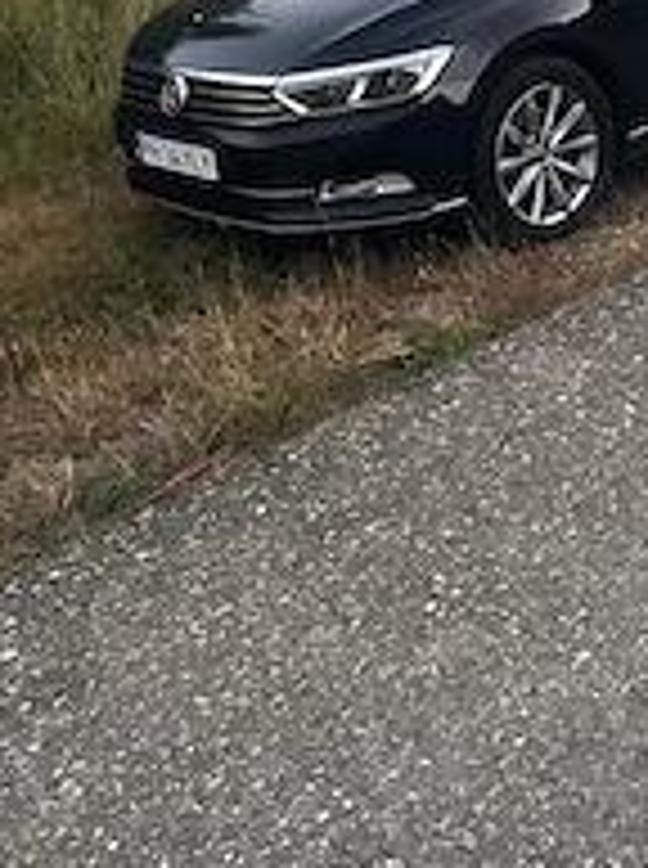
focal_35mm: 54
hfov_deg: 26.5
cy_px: 135
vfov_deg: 34.2
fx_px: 1352
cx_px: 500
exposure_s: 1/60
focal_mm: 5.7
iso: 500
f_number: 1.5
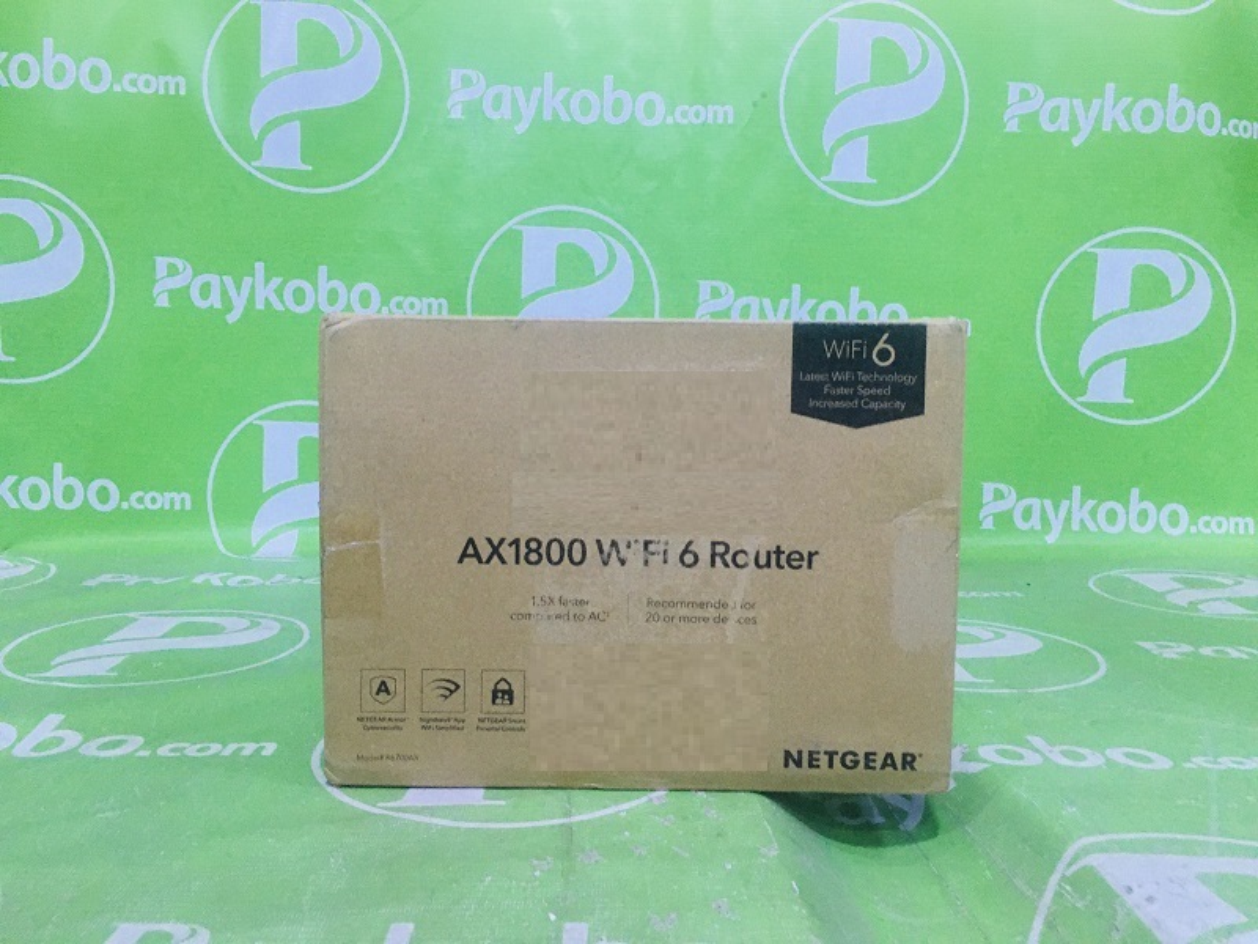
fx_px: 1054
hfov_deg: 61.7
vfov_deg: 48.2
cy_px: 472
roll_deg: -1.5
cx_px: 629
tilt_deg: -4.8
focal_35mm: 29
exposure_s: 1/33
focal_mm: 4.15
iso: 250
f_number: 2.2
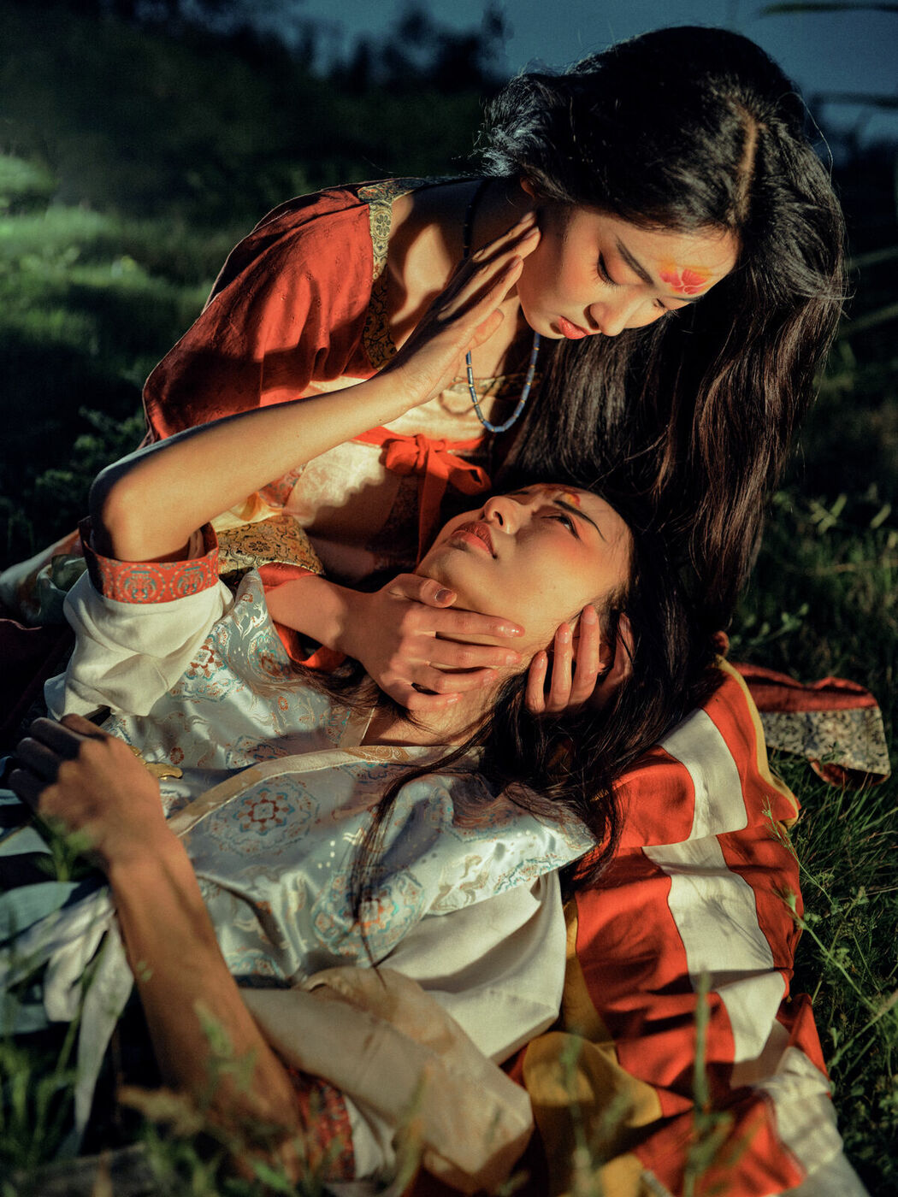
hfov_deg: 36.0
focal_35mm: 40
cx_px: 449
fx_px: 1384
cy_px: 598
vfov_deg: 46.8
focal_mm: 50
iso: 500
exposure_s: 1/125
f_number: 3.2
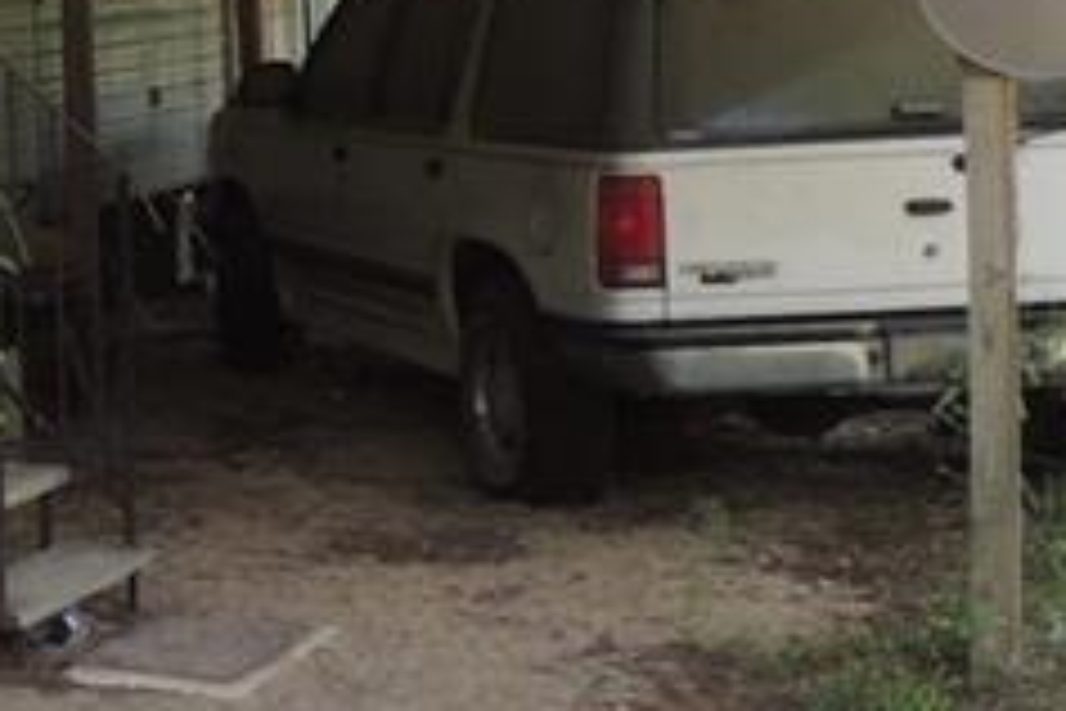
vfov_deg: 12.5
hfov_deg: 16.0
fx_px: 3198
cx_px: -873
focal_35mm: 108
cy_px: 4
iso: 100
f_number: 3
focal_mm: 4.3
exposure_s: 1/250
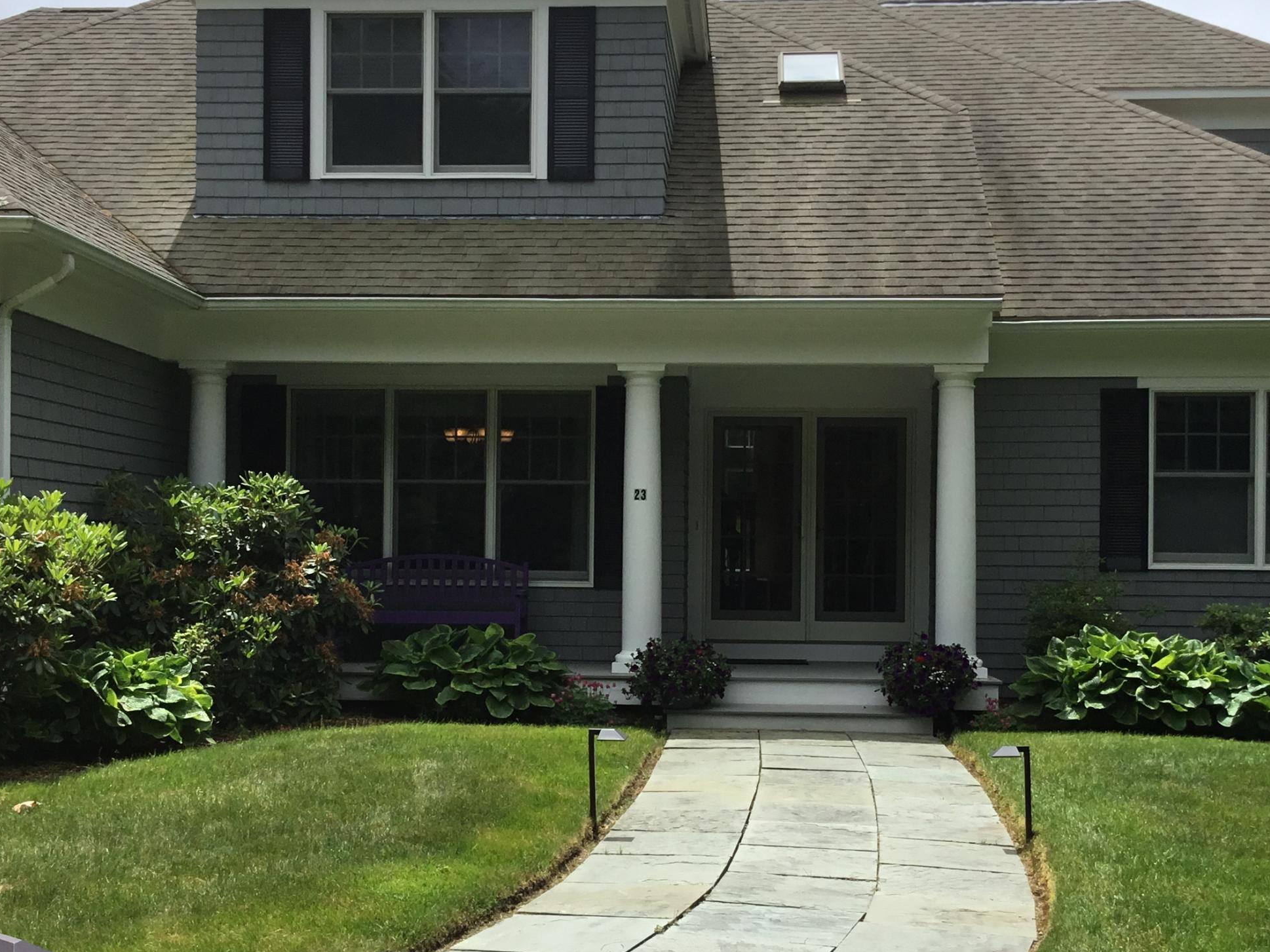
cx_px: 623
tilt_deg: +0.3
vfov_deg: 30.2
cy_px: 537
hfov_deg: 39.7
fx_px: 1761
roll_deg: +0.2
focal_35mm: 48
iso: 25
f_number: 2.4
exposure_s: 1/2262
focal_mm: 3.3
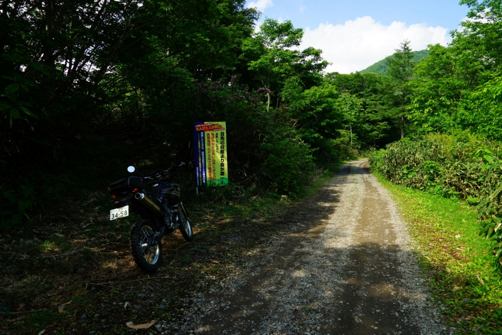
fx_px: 335
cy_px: 168
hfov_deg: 73.7
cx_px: 251
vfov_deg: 53.2
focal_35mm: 24
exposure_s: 1/100
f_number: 8
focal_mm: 24
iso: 100
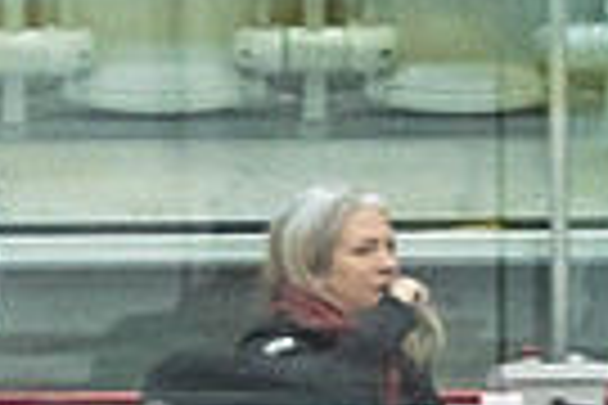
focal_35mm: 1060
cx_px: 79
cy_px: 923
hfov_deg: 1.9
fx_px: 17901
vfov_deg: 1.3
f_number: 2.8
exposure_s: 1/640
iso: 2800
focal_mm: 116
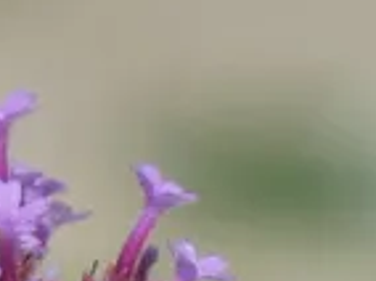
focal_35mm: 1867
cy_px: -323
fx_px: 20245
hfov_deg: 1.1
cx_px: -328
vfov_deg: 0.8
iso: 80
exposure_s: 1/400
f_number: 5.6
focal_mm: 74
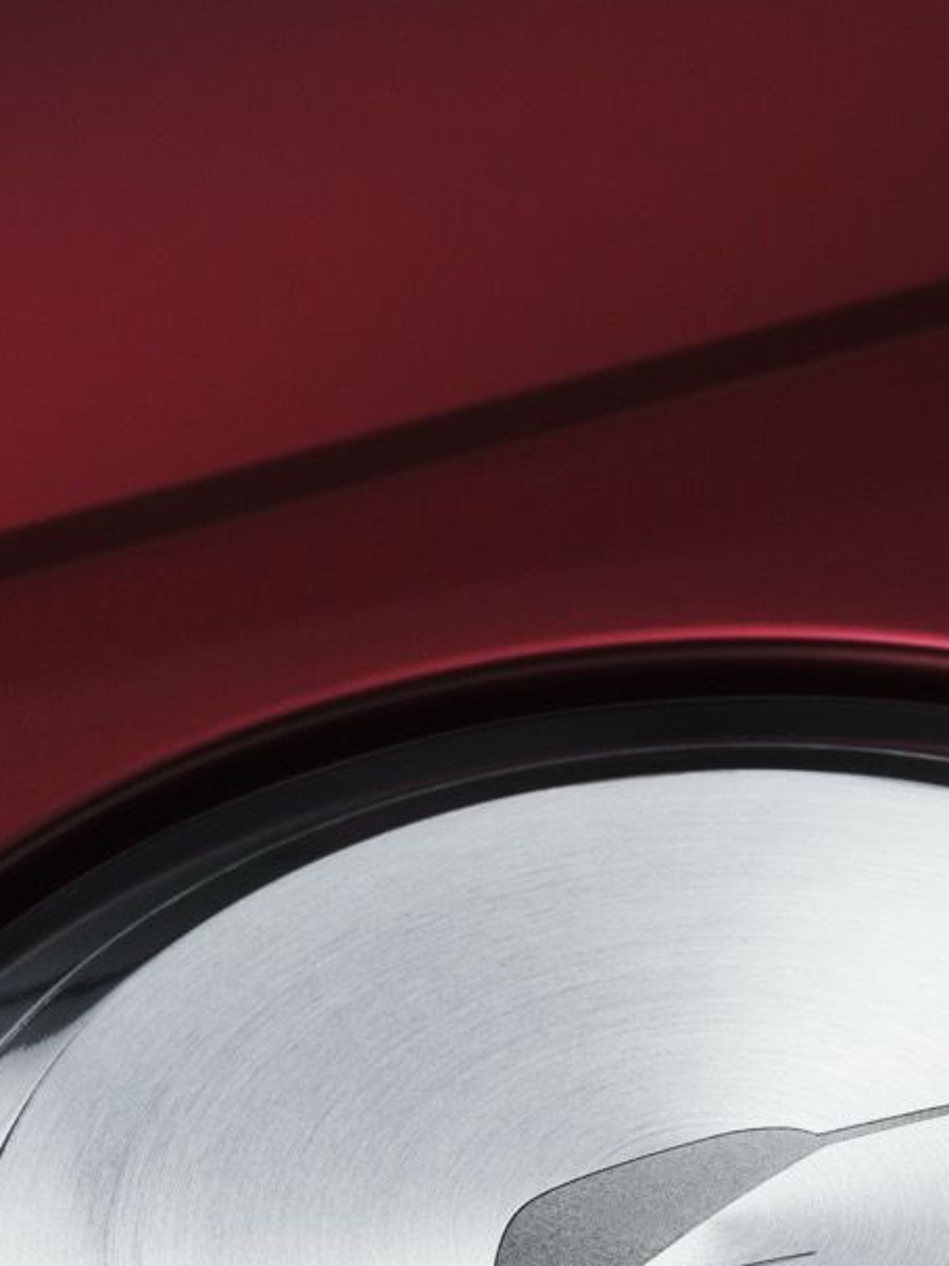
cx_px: 665
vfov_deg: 6.3
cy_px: 1364
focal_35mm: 313
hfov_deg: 4.7
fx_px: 11445
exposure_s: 1.3
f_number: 16
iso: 800
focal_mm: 120
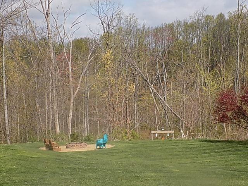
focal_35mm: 78
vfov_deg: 18.9
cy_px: 93
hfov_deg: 25.0
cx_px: 124
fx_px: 559
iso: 80
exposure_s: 1/500
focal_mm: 13.9
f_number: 4.3
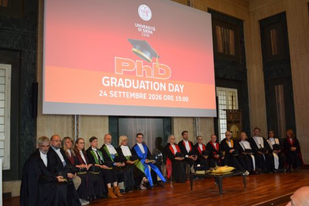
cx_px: 154
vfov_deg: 36.9
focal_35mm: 36
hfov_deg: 53.1
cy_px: 103
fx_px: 309
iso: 800
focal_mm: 24
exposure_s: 1/80
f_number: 4.5
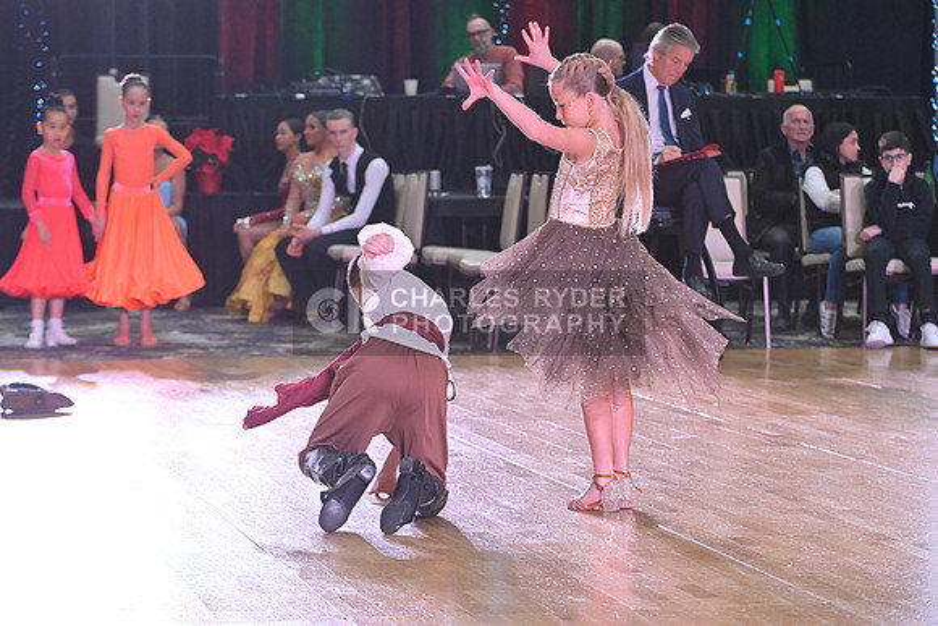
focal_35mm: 112
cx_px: 469
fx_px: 2919
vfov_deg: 12.2
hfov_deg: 18.3
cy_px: 313
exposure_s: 1/320
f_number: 5.6
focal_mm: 112
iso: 3200
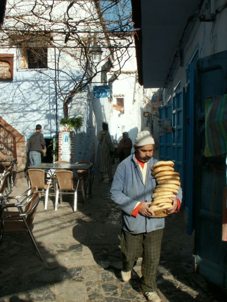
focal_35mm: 35
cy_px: 151
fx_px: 306
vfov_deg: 52.6
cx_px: 114
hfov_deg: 40.7
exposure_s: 1/125
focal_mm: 5.86
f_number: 8
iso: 50
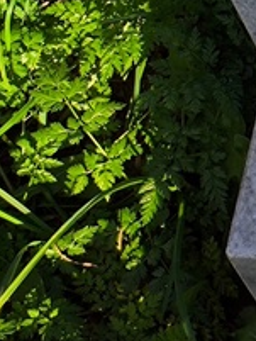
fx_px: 1960
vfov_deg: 9.7
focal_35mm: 199
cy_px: -126
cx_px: 565
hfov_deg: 7.1
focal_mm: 4.71
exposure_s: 1/1081
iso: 50
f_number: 1.7
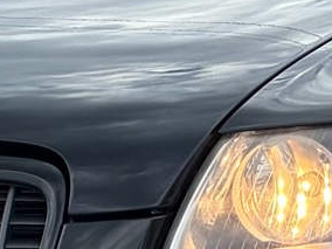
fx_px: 6915
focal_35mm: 721
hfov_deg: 2.7
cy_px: 99
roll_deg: -0.4
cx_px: 277
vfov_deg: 2.1
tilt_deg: -5.1
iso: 50
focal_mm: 16.89
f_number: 2.8
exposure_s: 1/398
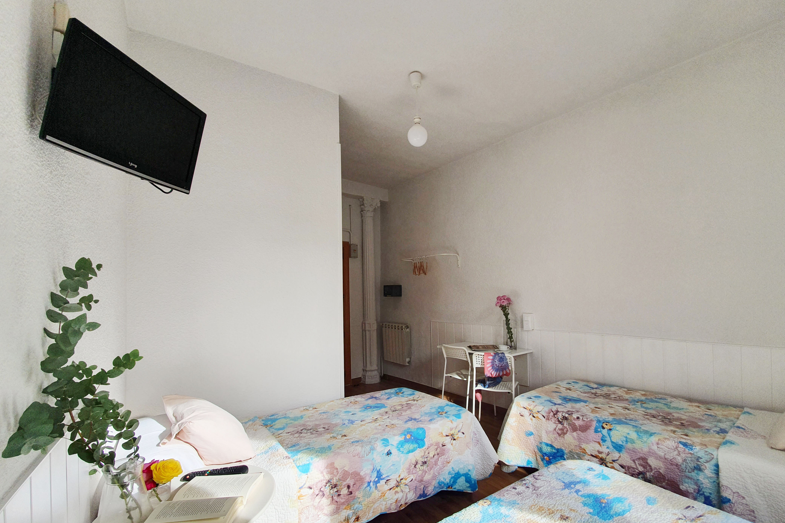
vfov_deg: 77.0
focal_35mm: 15
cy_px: 293
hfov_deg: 100.3
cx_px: 411
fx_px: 327
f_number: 2.2
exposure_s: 1/191
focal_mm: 1.8
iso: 50
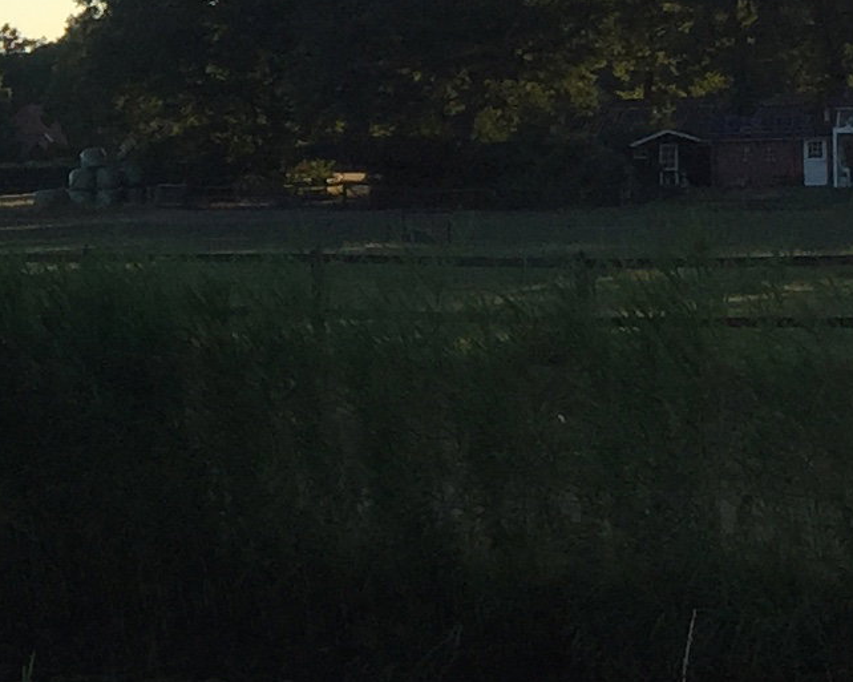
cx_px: -450
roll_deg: +0.6
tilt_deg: -0.8
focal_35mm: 144
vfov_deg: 10.7
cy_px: 251
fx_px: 3634
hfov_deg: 12.7
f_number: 2.2
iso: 32
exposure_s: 1/842
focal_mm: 4.15
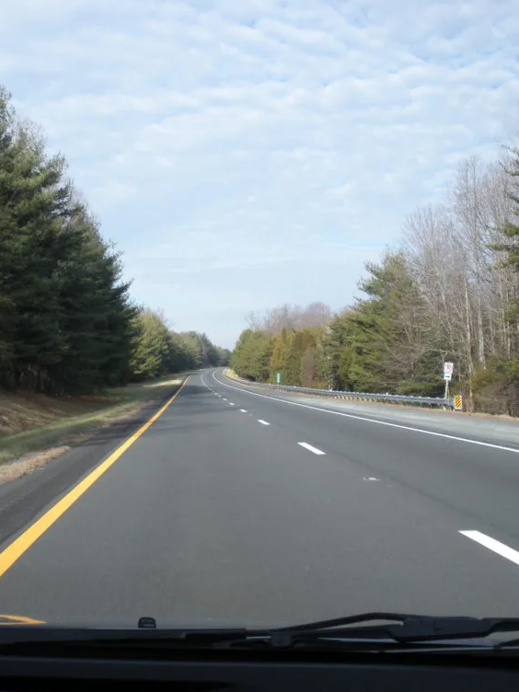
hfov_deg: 29.5
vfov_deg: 38.9
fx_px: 980
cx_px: 189
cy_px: 348
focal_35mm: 49
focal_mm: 6.3
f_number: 3.5
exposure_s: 1/313
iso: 64
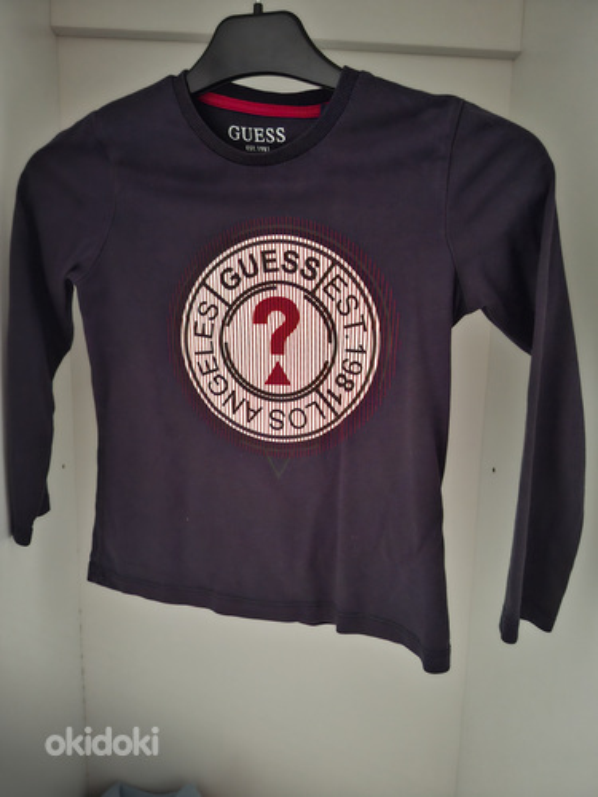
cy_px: 398
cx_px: 299
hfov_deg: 58.9
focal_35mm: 23
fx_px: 530
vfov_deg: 73.9
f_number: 1.8
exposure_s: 1/20
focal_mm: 5.54
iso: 1250
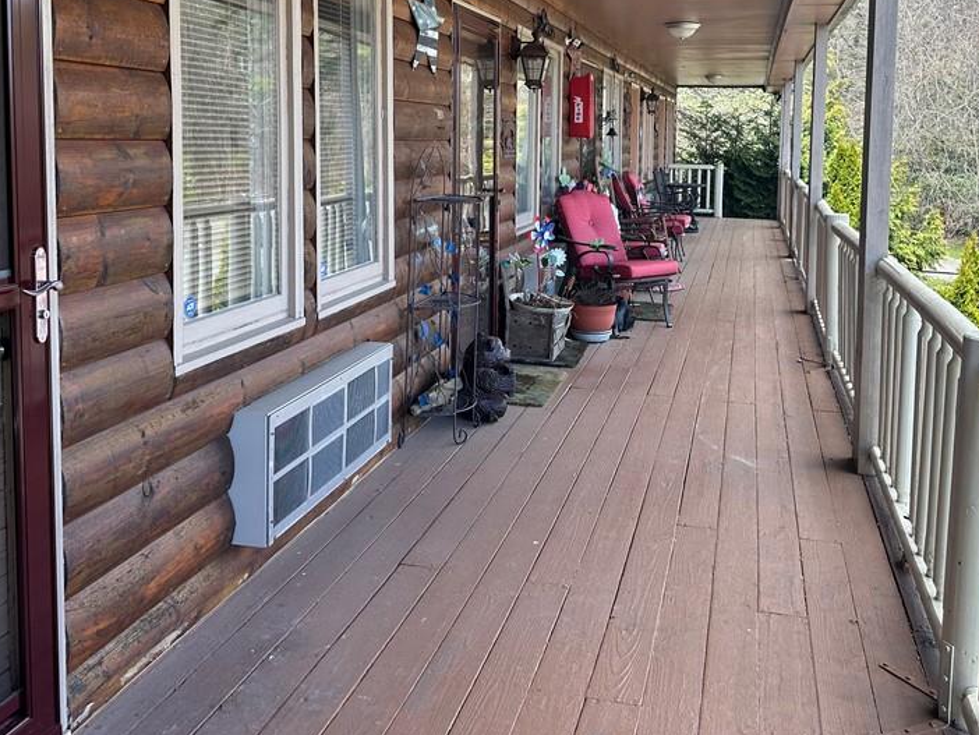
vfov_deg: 39.9
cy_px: 205
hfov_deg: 52.6
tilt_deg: -4.3
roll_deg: -0.1
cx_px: 509
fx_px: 990
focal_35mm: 35
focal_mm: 6.86
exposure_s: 1/506
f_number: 1.78
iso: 80
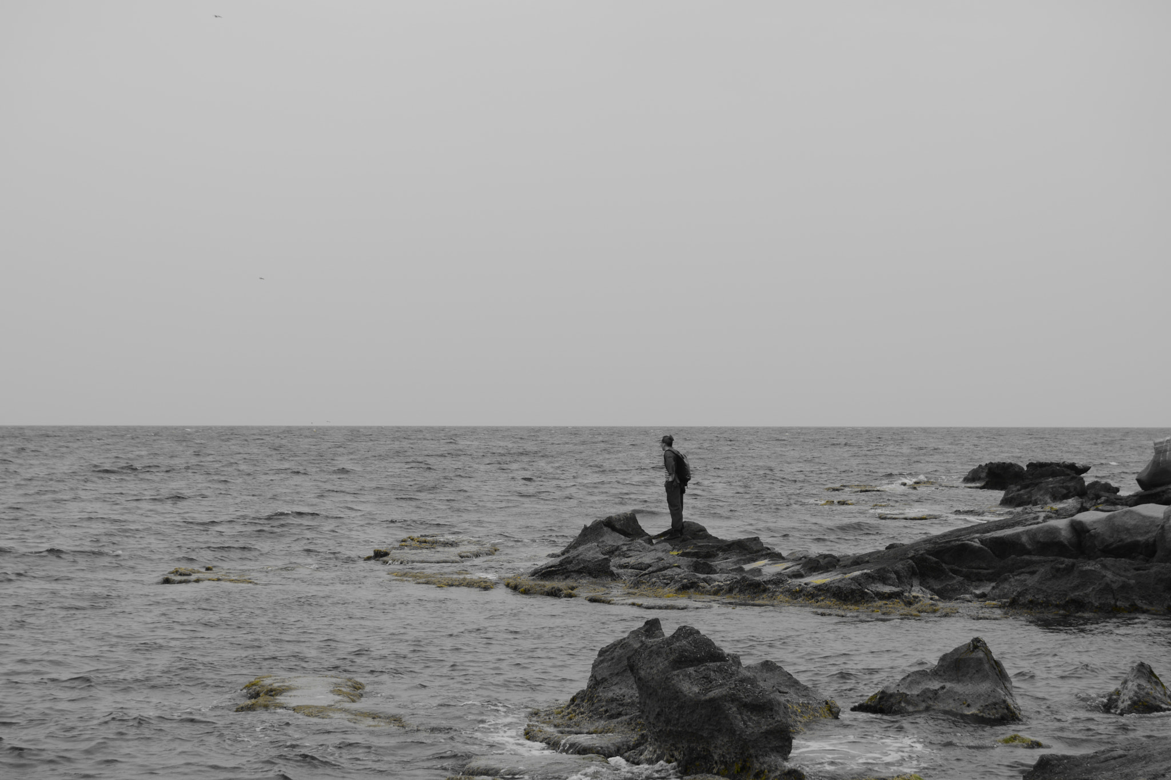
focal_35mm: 82
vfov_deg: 16.6
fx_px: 2683
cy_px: 390
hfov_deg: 24.6
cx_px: 586
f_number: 9
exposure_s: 1/320
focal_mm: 55
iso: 100
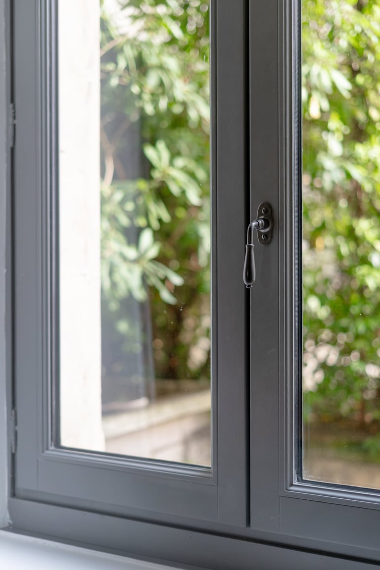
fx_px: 792
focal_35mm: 50
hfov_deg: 27.0
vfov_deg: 39.6
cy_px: 285
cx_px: 190
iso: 200
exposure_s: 1/60
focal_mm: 50
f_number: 2
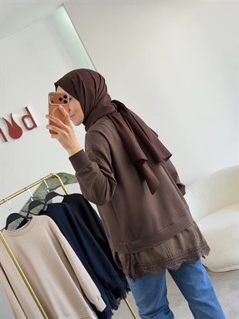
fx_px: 442
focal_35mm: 48
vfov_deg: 39.6
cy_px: 160
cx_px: 120
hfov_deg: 30.3
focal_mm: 6.76
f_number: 1.78
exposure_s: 1/175
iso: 50
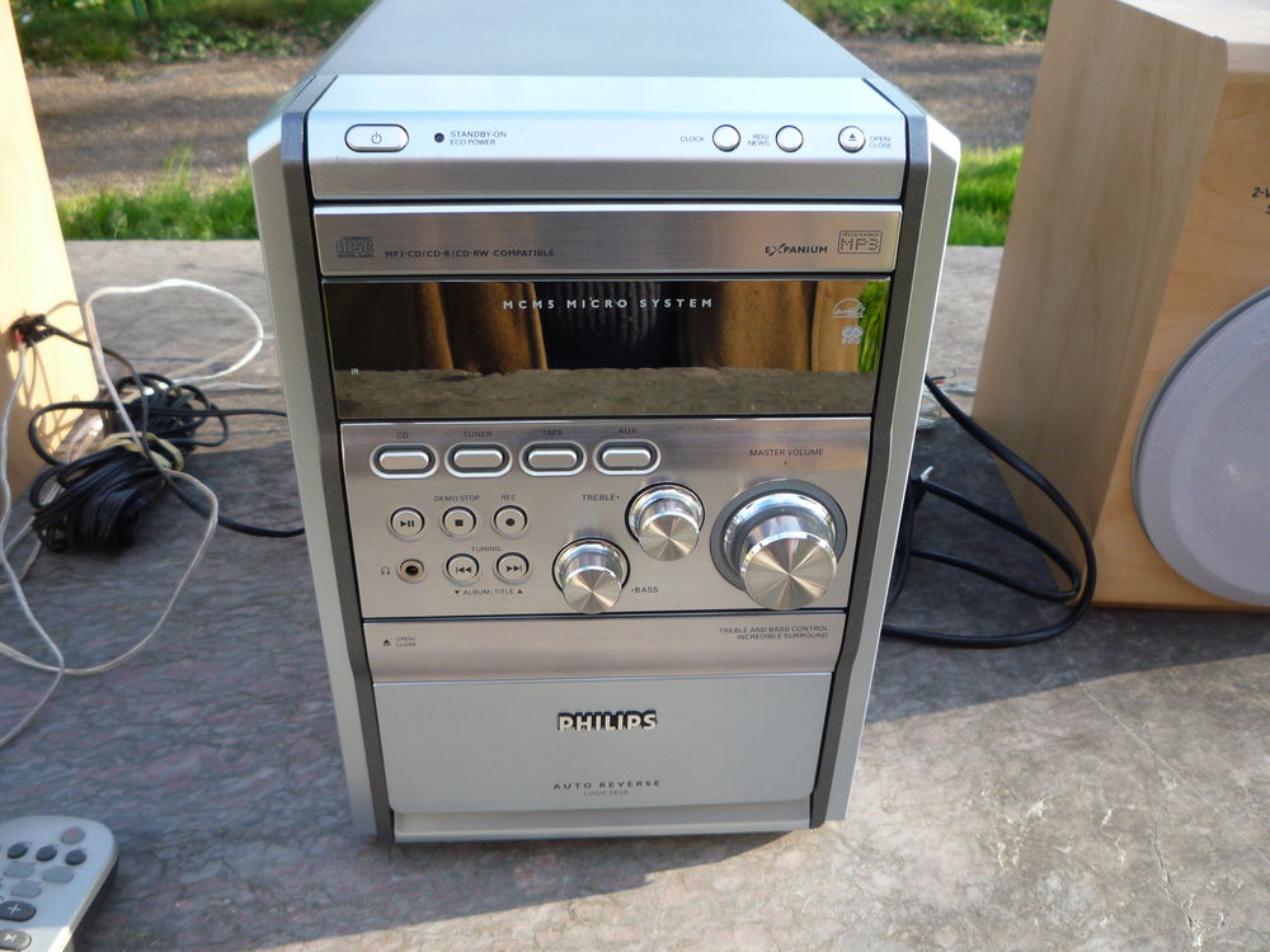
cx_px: 635
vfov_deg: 46.8
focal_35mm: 30
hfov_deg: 60.0
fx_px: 1101
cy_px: 476
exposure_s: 1/100
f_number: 3.5
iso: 100
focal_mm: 5.2
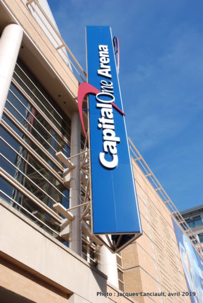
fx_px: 316
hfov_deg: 35.6
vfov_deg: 51.2
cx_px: 102
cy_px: 152
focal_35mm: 38
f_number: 7.1
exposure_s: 1/200
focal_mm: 25
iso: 100
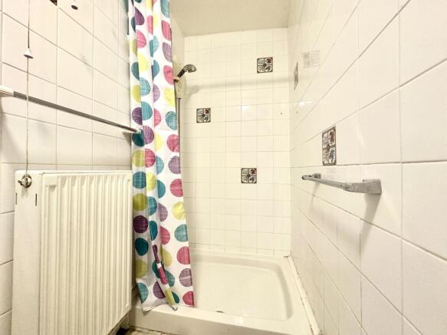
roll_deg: +0.1
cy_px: 168
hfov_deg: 102.1
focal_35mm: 14
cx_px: 224
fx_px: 181
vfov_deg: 85.7
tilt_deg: +0.8
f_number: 2.2
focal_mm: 2.22
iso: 320
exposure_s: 1/50
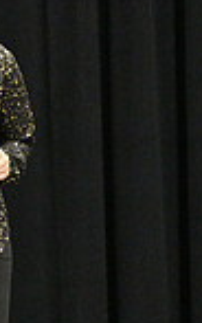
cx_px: -362
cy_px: 320
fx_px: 4954
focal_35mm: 563
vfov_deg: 3.7
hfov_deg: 2.3
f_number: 2.8
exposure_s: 1/500
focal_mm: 140
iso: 6400
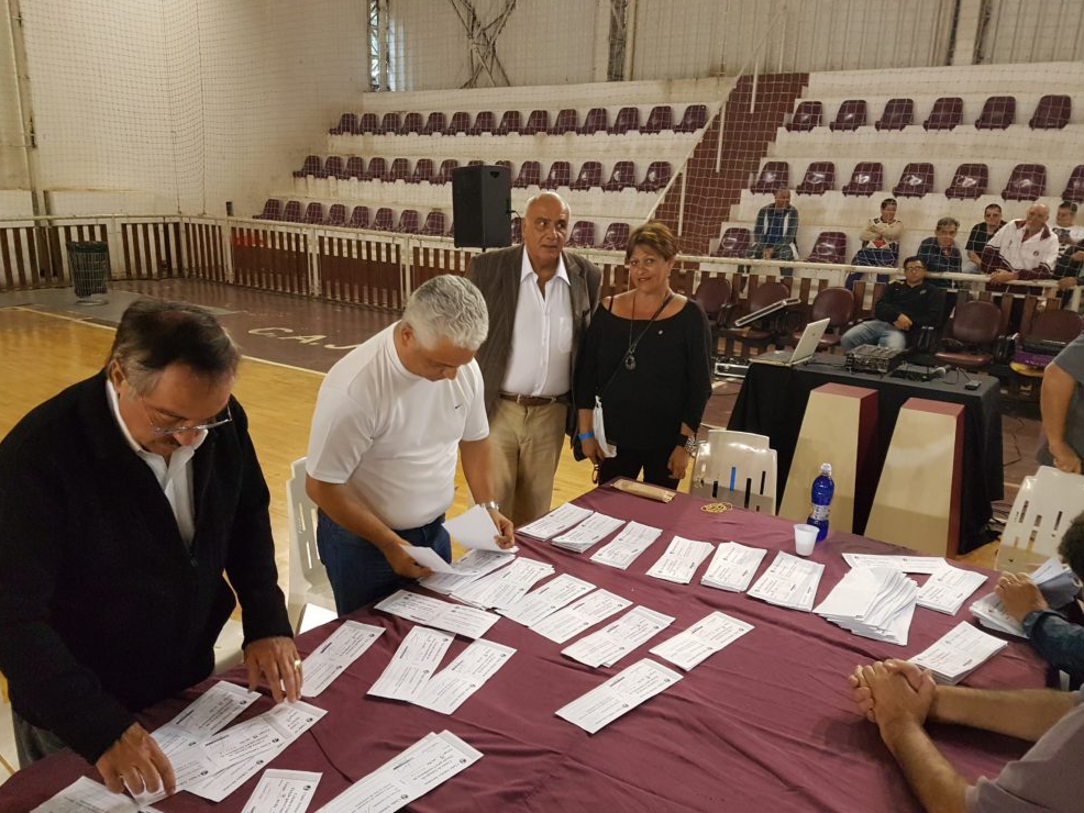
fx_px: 846
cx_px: 533
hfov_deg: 65.3
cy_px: 409
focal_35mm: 27
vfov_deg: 51.4
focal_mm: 4.2
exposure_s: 1/60
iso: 500
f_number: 1.7
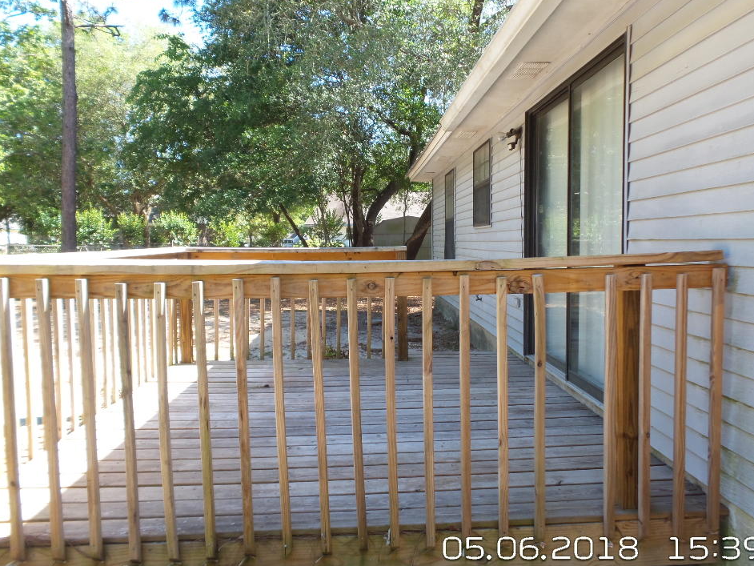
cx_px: 382
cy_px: 272
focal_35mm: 25
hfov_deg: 69.4
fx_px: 545
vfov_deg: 54.9
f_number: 3.5
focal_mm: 4.1
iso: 100
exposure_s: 1/100
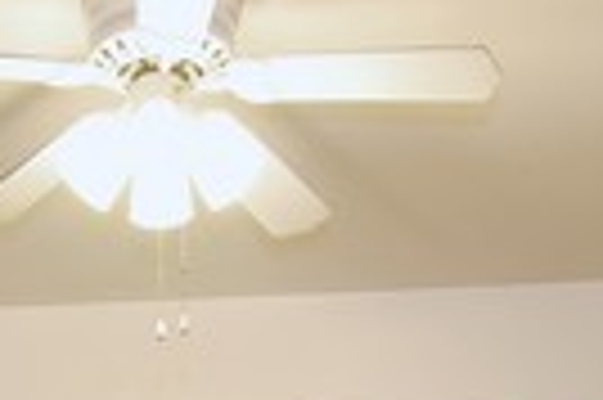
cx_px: 72
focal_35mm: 86
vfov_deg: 13.2
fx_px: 1439
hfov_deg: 23.1
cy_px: 847
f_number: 8
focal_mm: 12
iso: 200
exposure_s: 1/4
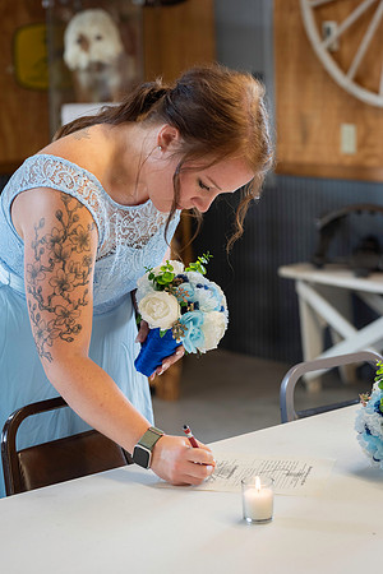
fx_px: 1356
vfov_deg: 23.9
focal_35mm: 85
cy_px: 287
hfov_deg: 16.1
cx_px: 192
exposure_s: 1/125
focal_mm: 85
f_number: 3.5
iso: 640
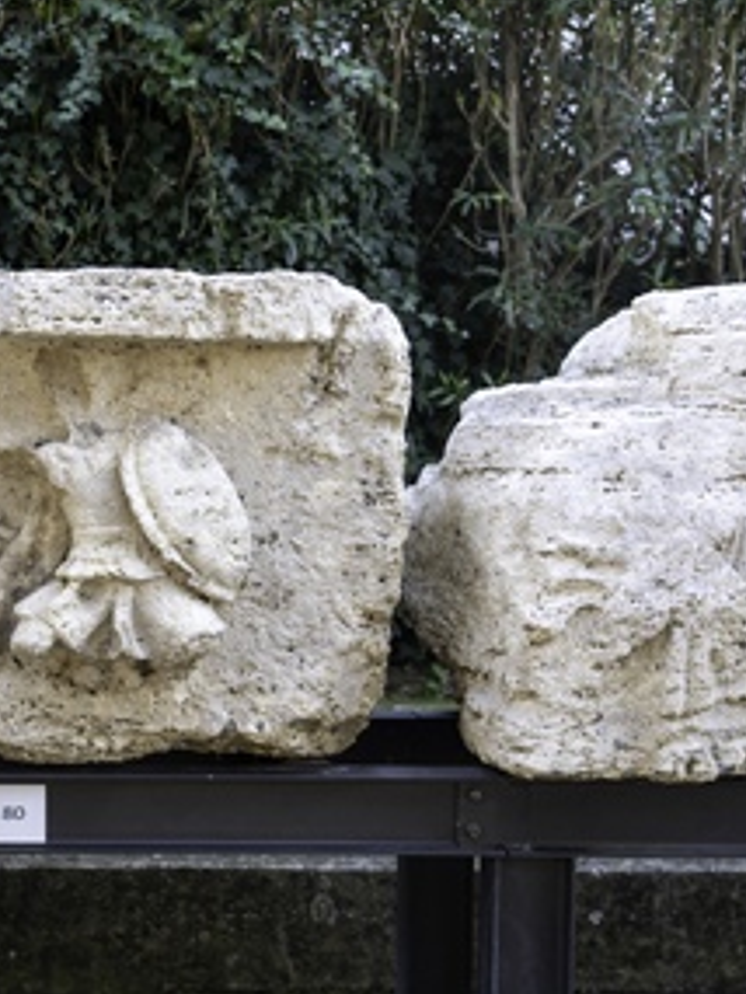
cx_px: -3
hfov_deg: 29.4
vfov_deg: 41.2
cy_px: 504
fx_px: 1321
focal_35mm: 46
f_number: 4
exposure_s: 1/160
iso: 125
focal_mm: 31
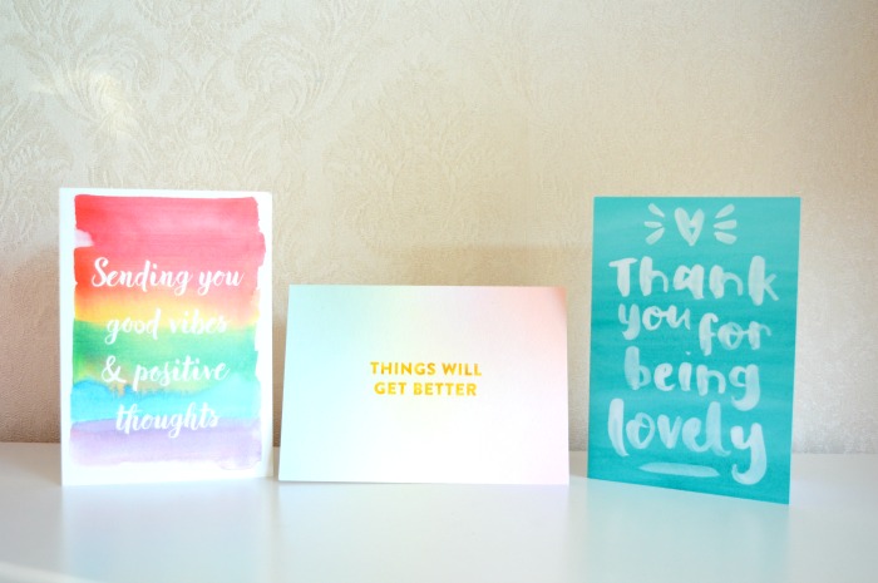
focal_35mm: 45
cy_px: 292
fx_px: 1096
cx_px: 439
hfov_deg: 43.6
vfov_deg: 29.8
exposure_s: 1/100
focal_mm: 30
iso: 400
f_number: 5
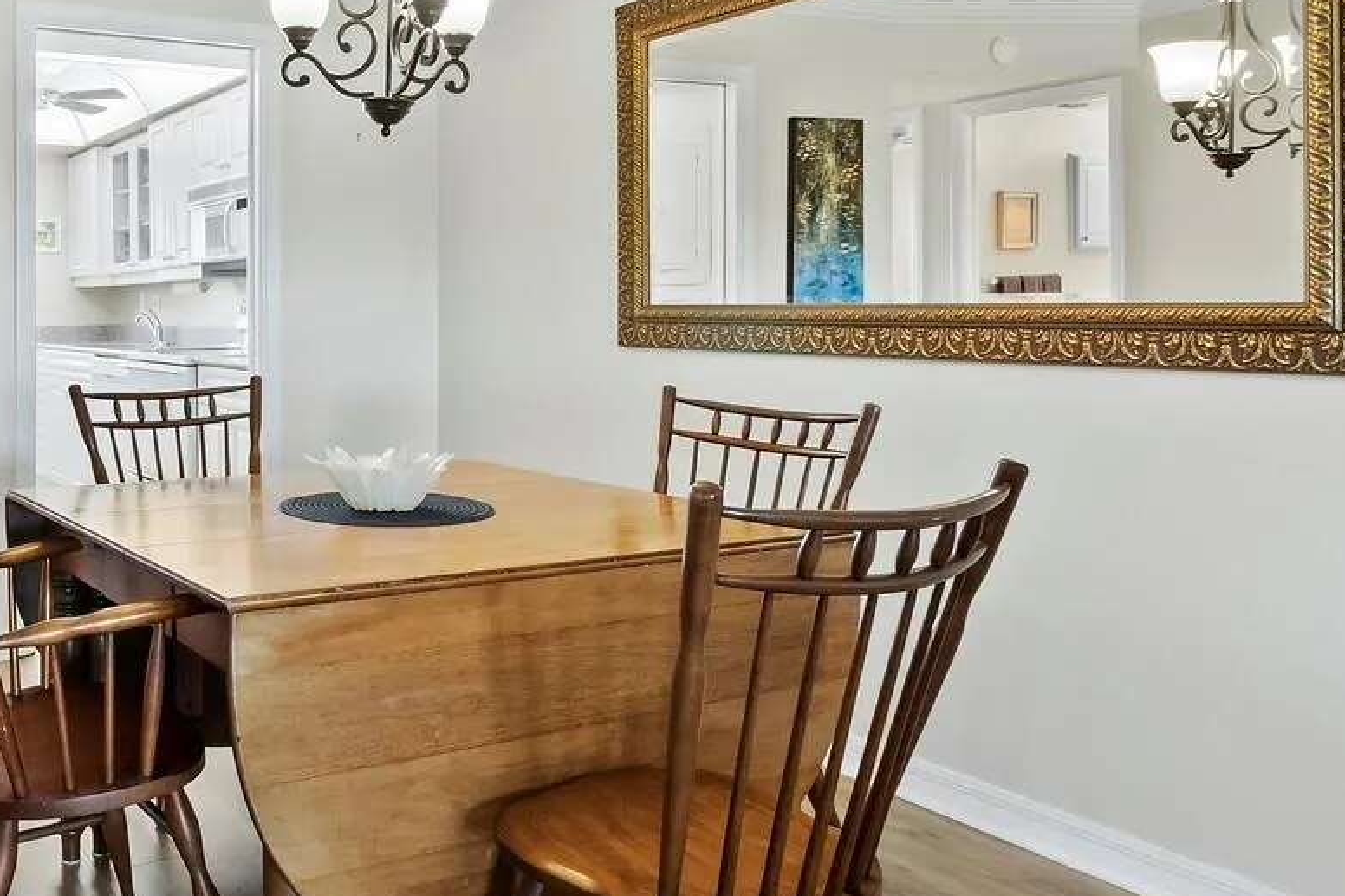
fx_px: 1121
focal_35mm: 30
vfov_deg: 43.2
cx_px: 204
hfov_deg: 55.8
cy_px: 325
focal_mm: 7
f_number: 11
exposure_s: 1/1.67
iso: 400
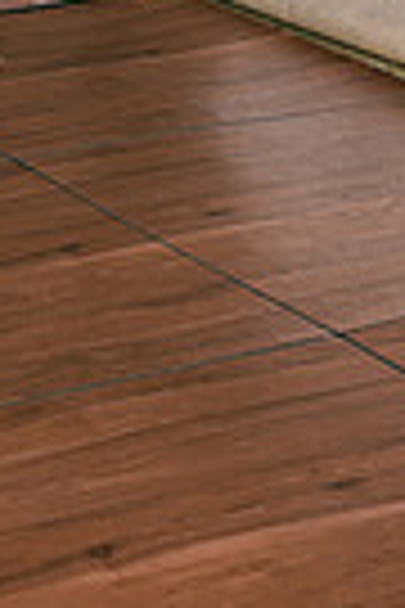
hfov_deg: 8.9
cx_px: -225
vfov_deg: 13.2
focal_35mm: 150
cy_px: -196
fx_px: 2531
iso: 64
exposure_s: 1/125
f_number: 2.8
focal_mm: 35
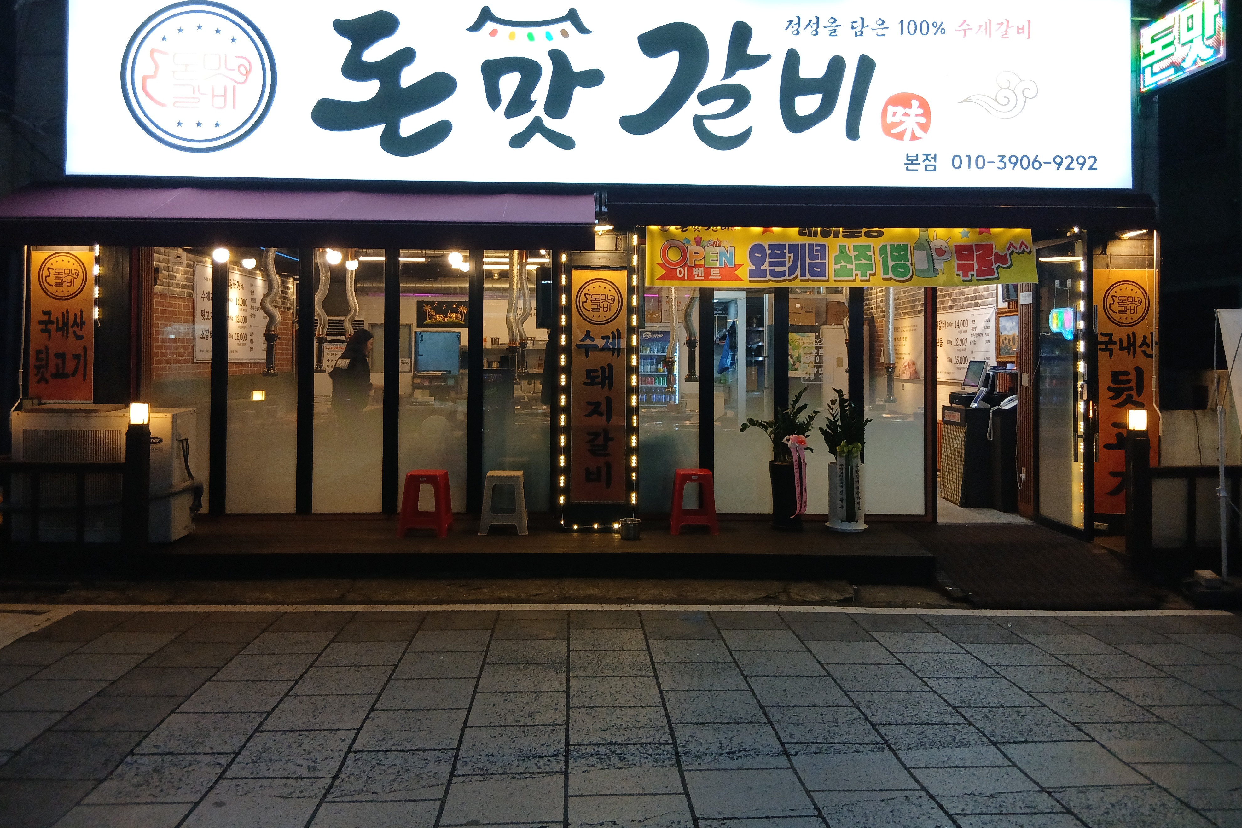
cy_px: 348
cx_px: 612
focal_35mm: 28
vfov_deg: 46.2
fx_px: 966
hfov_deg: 65.5
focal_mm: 3.98
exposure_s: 1/50
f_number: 1.8
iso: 80
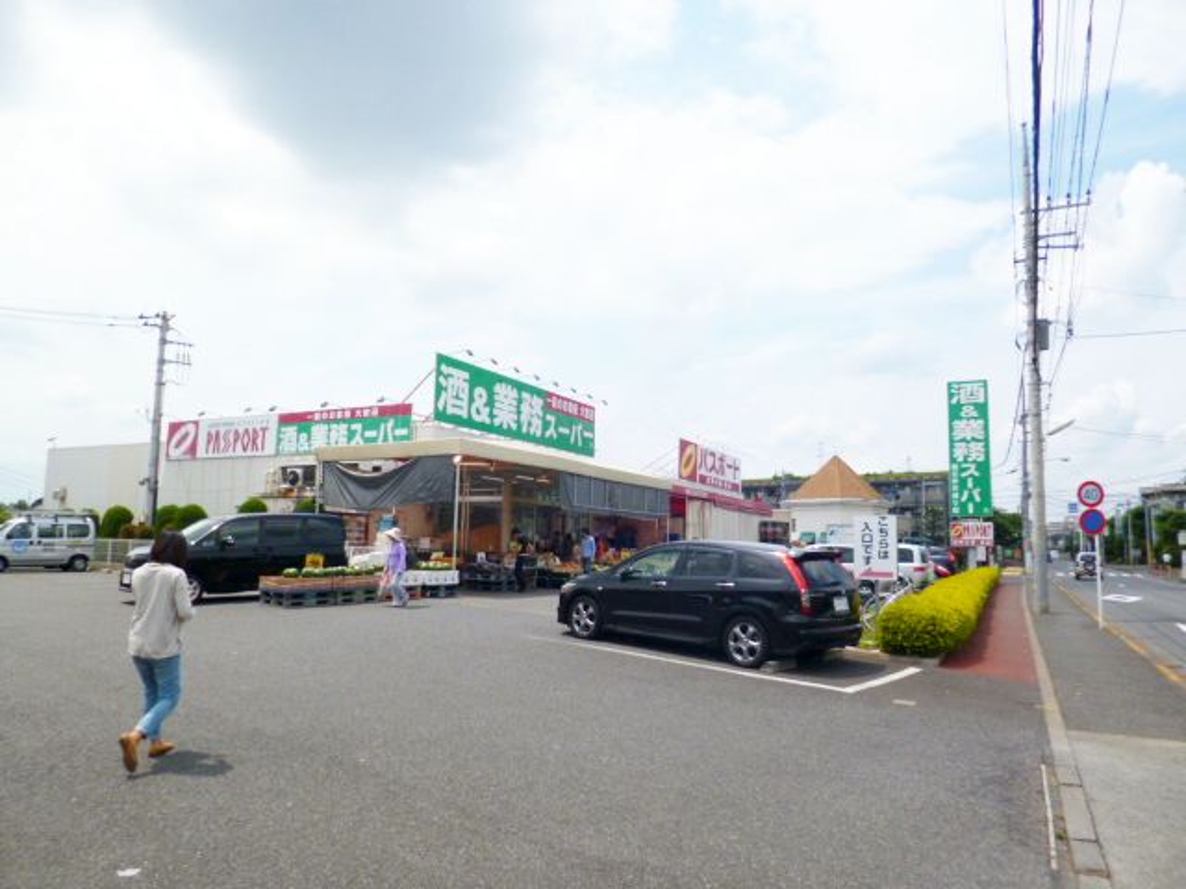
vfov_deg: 56.8
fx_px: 822
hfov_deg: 71.6
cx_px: 593
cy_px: 444
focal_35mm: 24
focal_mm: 4.3
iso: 100
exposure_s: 1/160
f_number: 9
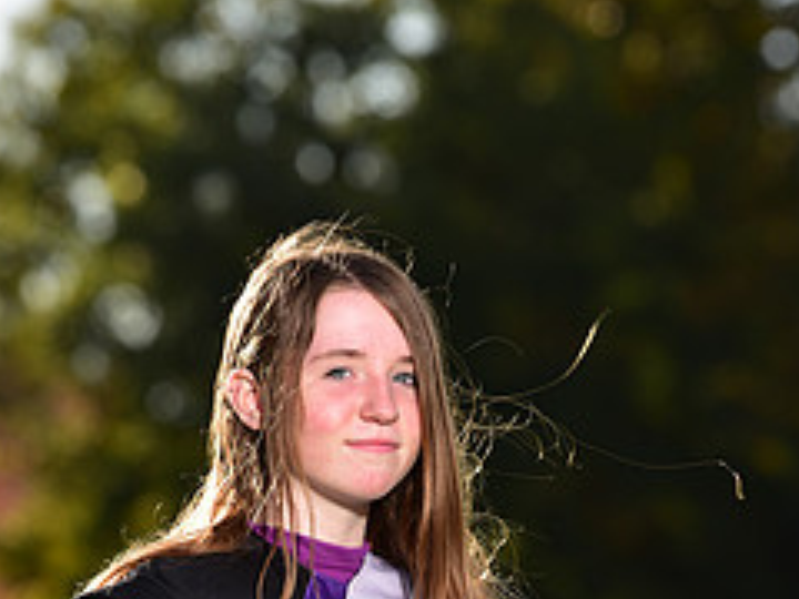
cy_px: 739
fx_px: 10710
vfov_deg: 3.2
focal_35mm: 464
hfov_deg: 4.3
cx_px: 358
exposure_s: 1/250
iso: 80
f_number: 5.6
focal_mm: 200
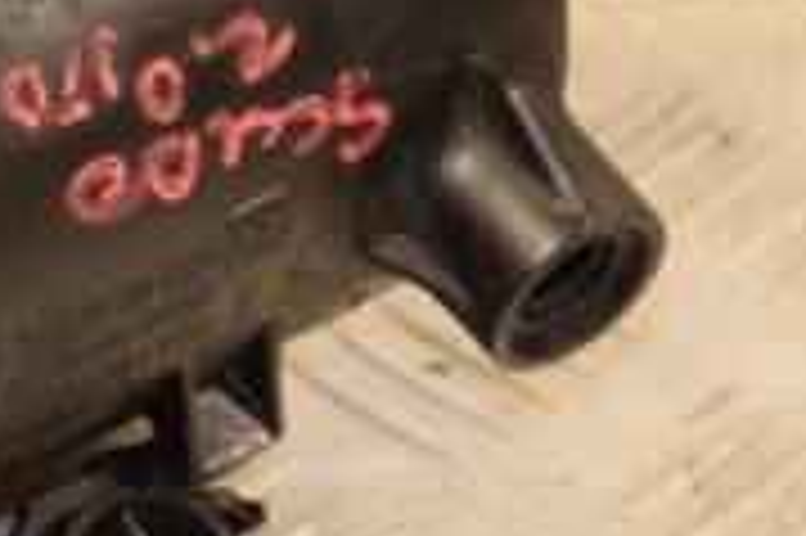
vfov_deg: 2.6
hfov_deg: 3.9
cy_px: 234
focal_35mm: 529
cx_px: -117
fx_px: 11825
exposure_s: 1/160
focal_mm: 105
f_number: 5.6
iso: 800
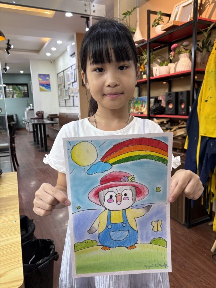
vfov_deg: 67.3
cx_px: 108
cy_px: 144
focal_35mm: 26
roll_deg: +1.7
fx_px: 216
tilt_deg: -9.1
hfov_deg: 53.1
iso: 80
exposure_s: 1/50
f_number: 1.6
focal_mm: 5.96
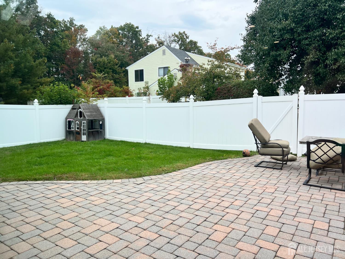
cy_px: 130
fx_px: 259
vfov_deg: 53.1
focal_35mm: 26
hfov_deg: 67.3
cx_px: 172
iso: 50
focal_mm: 5.7
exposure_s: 1/982
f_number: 1.5
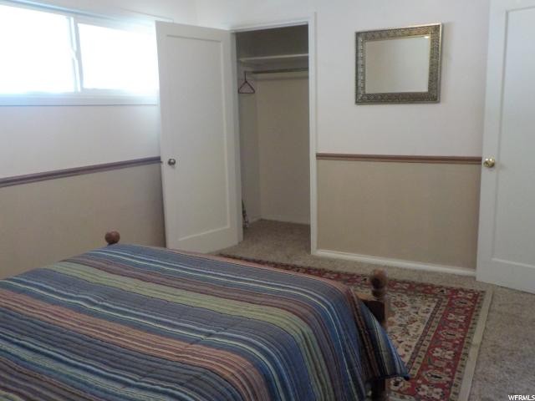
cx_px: 268
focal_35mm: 30
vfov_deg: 46.8
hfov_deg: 60.0
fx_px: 464
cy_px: 200
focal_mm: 4.1
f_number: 3.3
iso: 400
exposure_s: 1/20
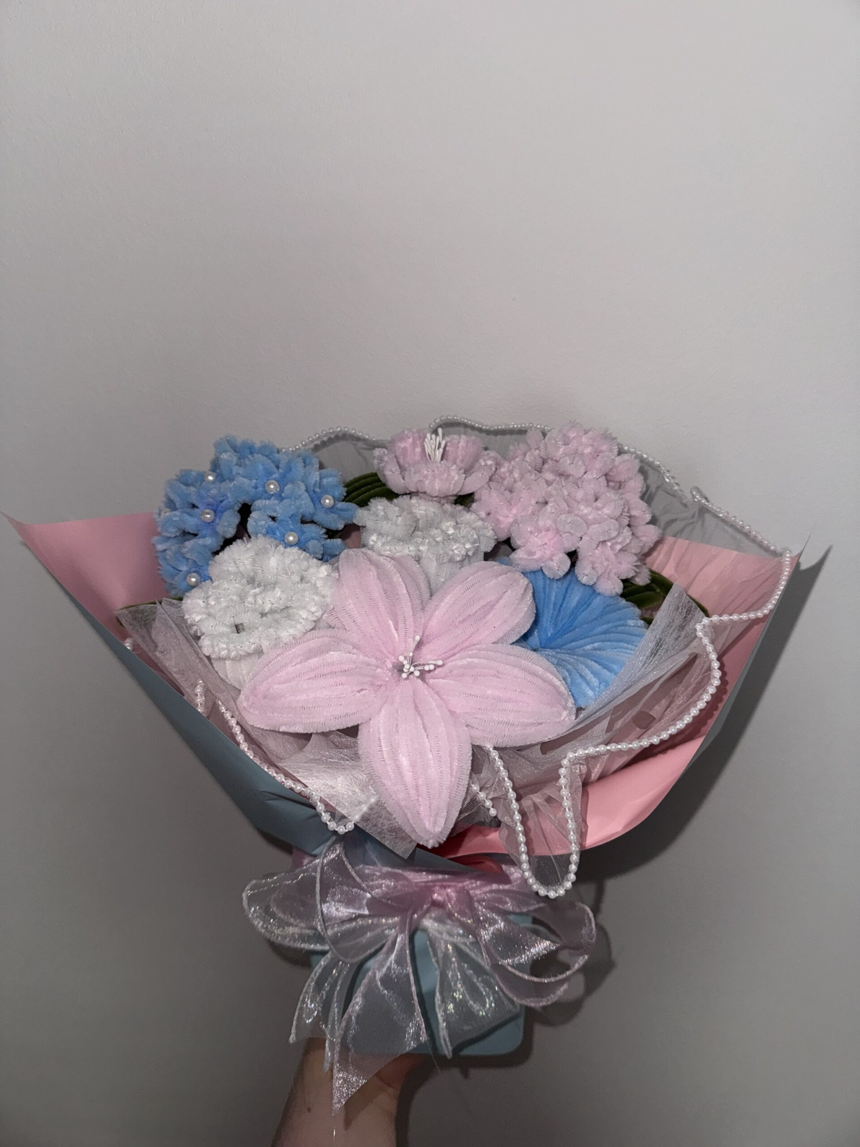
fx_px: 795
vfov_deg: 71.6
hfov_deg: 56.8
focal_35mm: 24
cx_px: 430
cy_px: 574
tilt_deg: -26.7
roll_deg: +3.3
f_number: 1.78
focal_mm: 6.76
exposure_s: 1/39
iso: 50
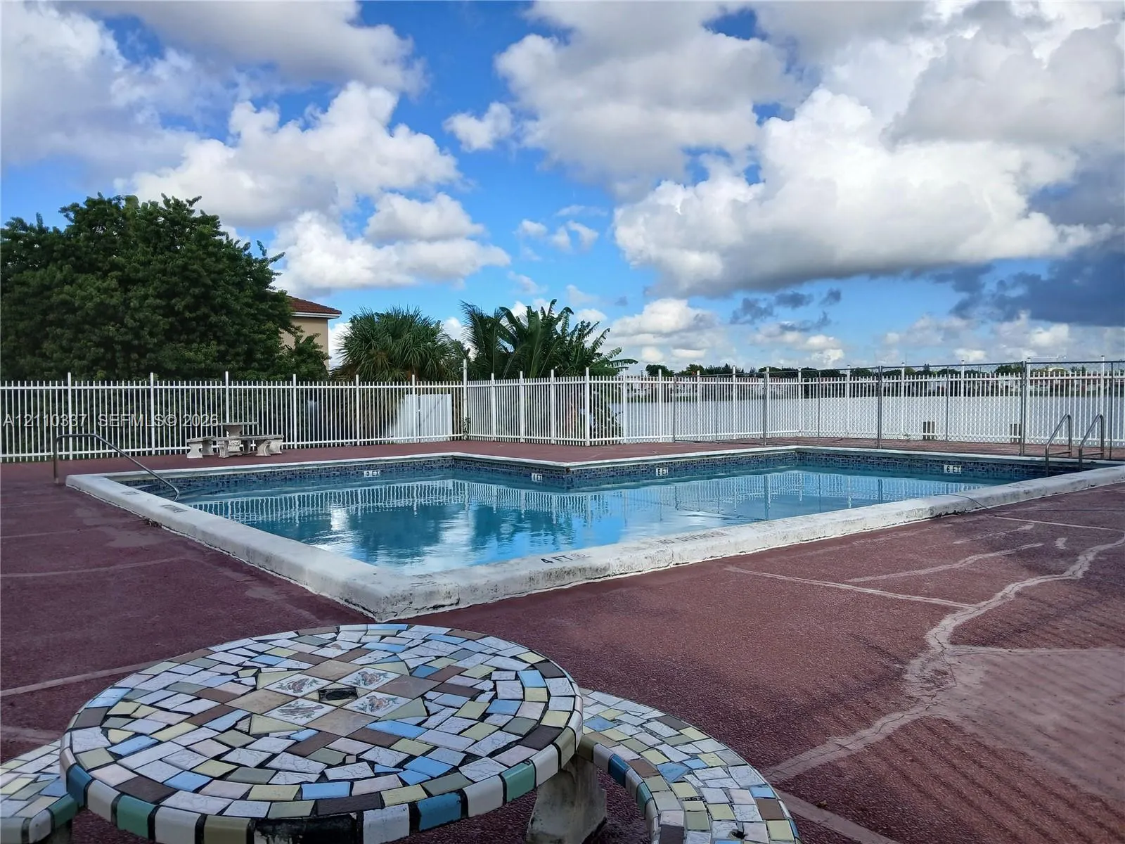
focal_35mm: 26
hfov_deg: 67.3
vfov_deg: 53.1
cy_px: 422
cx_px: 562
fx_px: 845
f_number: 1.8
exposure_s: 1/791
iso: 20
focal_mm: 3.98
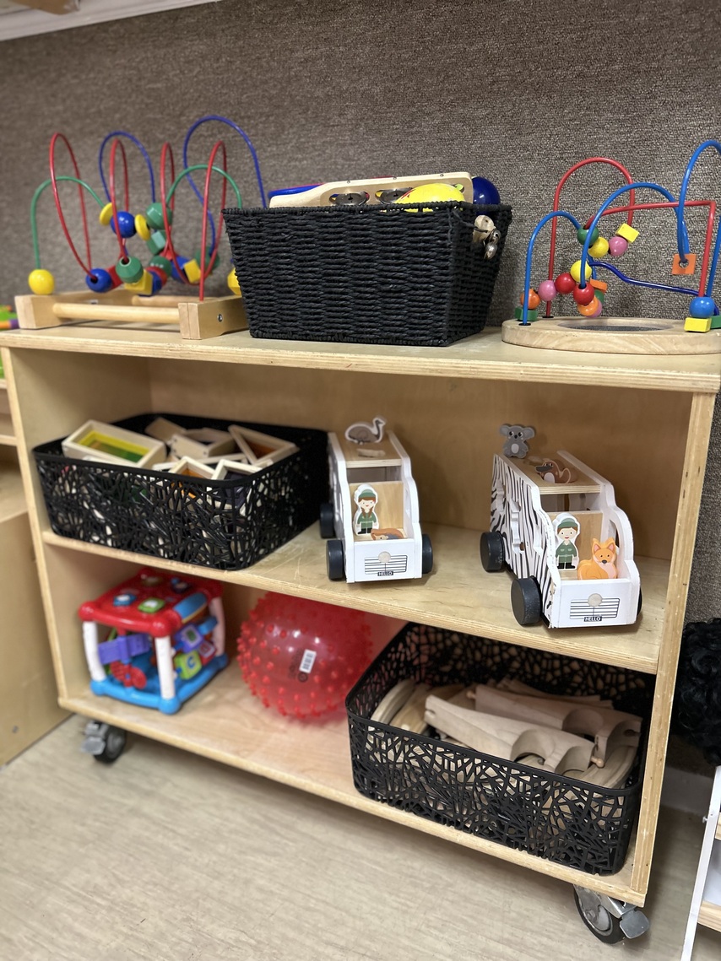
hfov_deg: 53.1
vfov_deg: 67.3
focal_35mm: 26
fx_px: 722
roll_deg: +0.1
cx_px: 360
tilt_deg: -19.5
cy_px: 480
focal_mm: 5.7
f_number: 1.5
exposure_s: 1/50
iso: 250
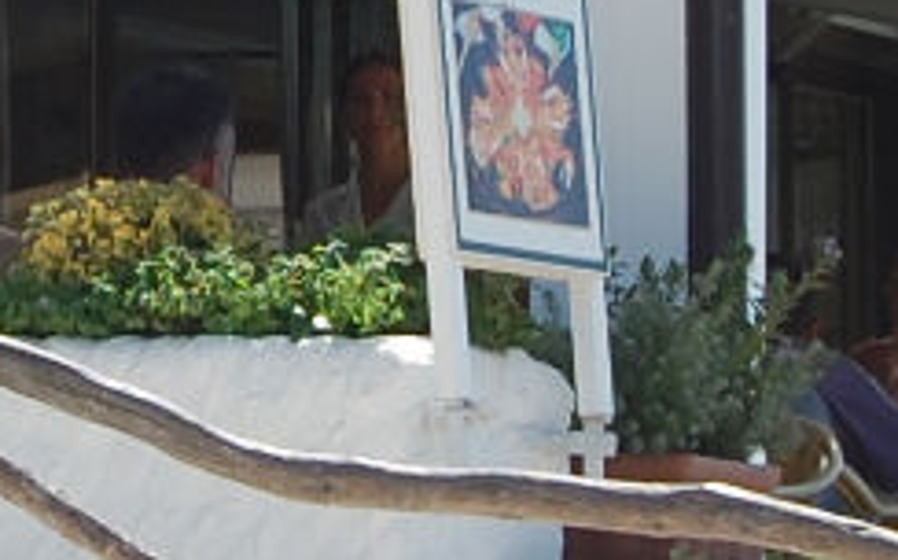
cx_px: -272
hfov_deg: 5.5
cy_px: -479
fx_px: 9316
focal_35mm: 381
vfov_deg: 3.4
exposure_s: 1/320
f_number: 10
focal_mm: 38
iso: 200
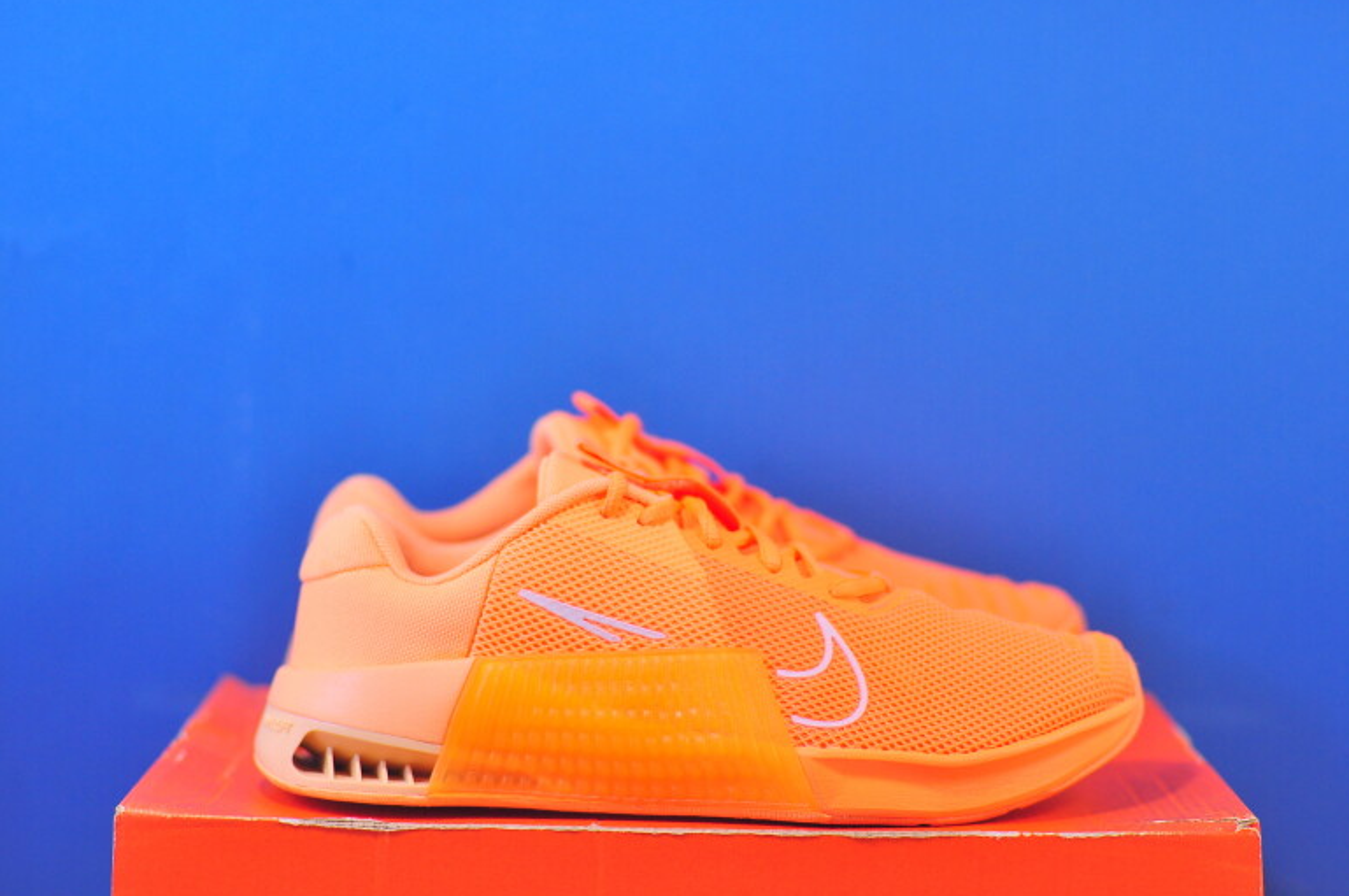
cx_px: 672
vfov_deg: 17.5
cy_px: 441
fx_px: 2920
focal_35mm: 78
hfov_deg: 26.0
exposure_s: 1/320
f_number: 2.2
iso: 250
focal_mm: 50
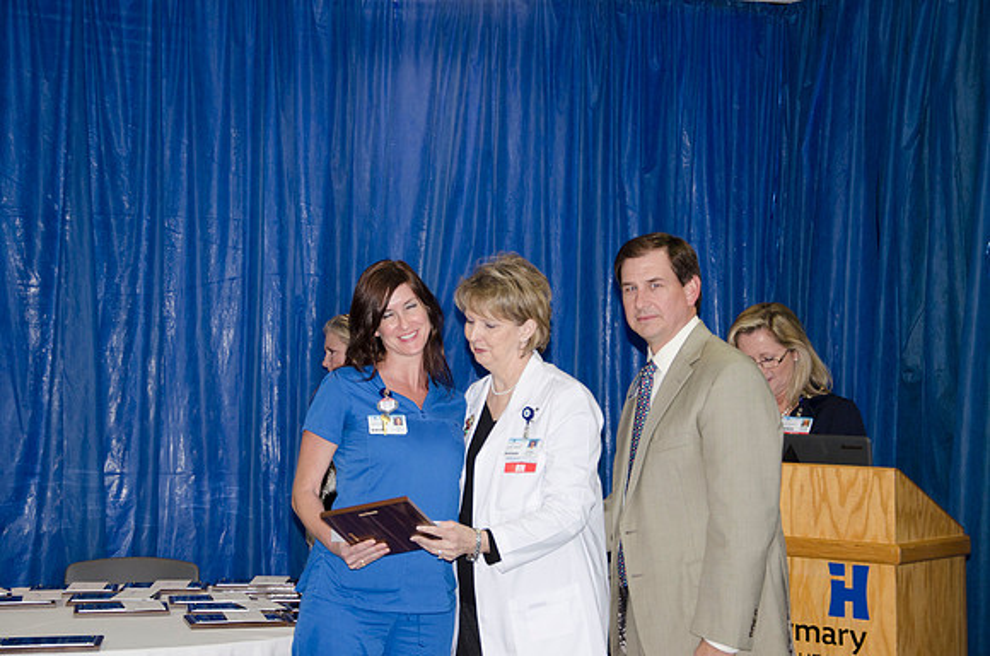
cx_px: 495
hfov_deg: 27.0
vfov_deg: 18.1
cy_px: 328
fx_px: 2058
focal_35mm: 75
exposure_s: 1/60
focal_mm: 50
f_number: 5
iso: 400
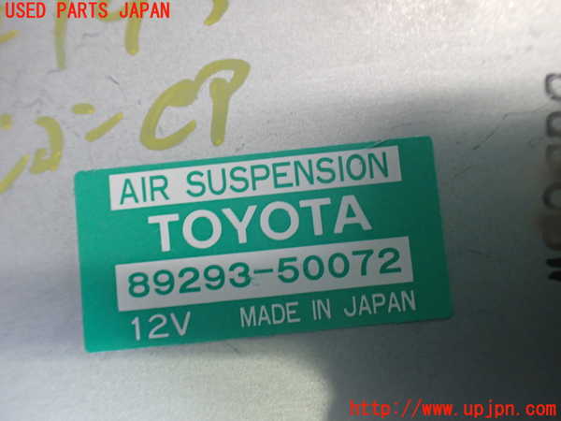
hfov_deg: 60.0
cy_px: 210
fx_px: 486
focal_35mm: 30
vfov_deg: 46.8
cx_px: 280
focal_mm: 5.4
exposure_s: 1/125
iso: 800
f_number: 2.3
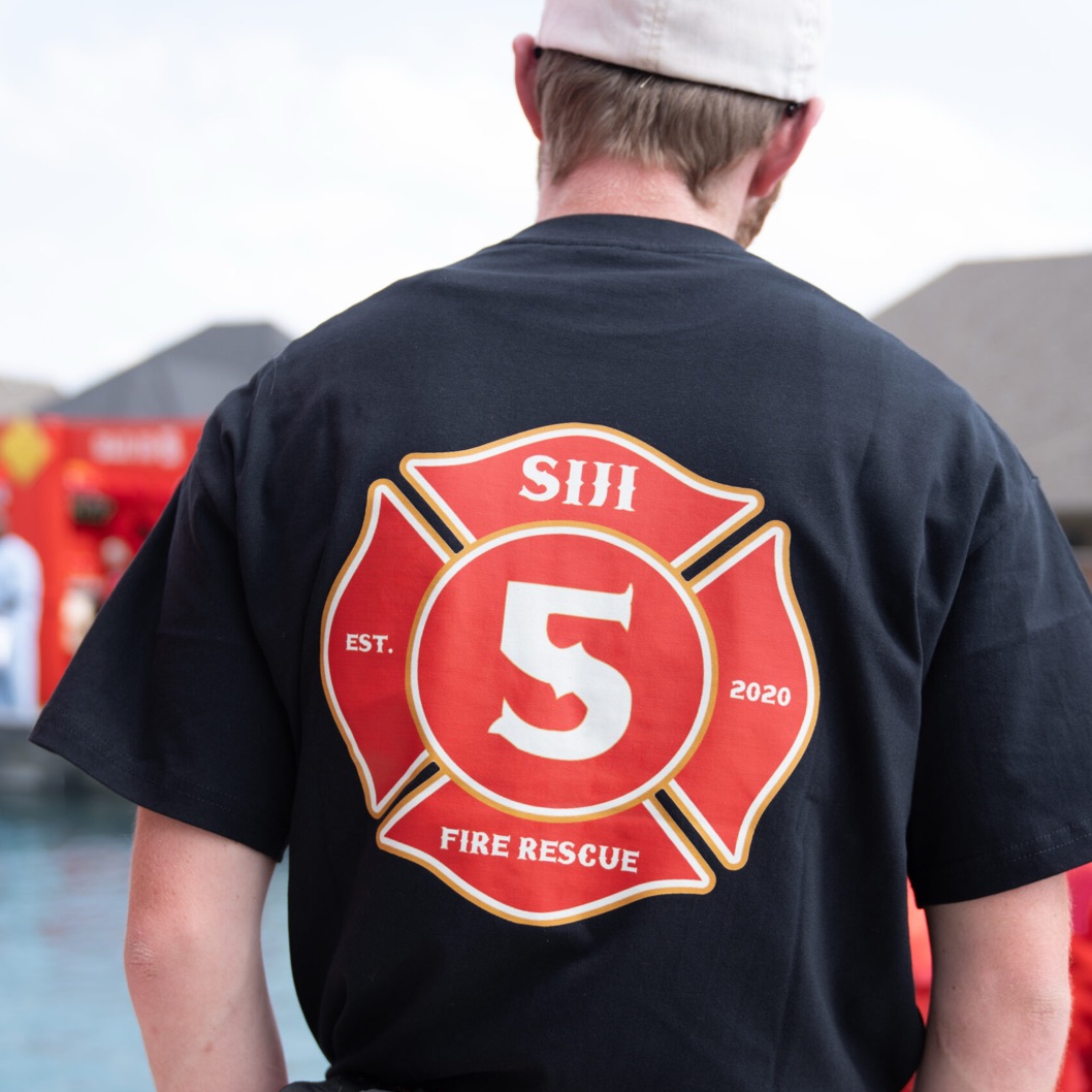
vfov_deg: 37.0
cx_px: 543
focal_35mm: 45
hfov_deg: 37.6
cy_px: 764
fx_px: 1606
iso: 160
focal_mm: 35
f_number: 2.8
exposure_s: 1/1000
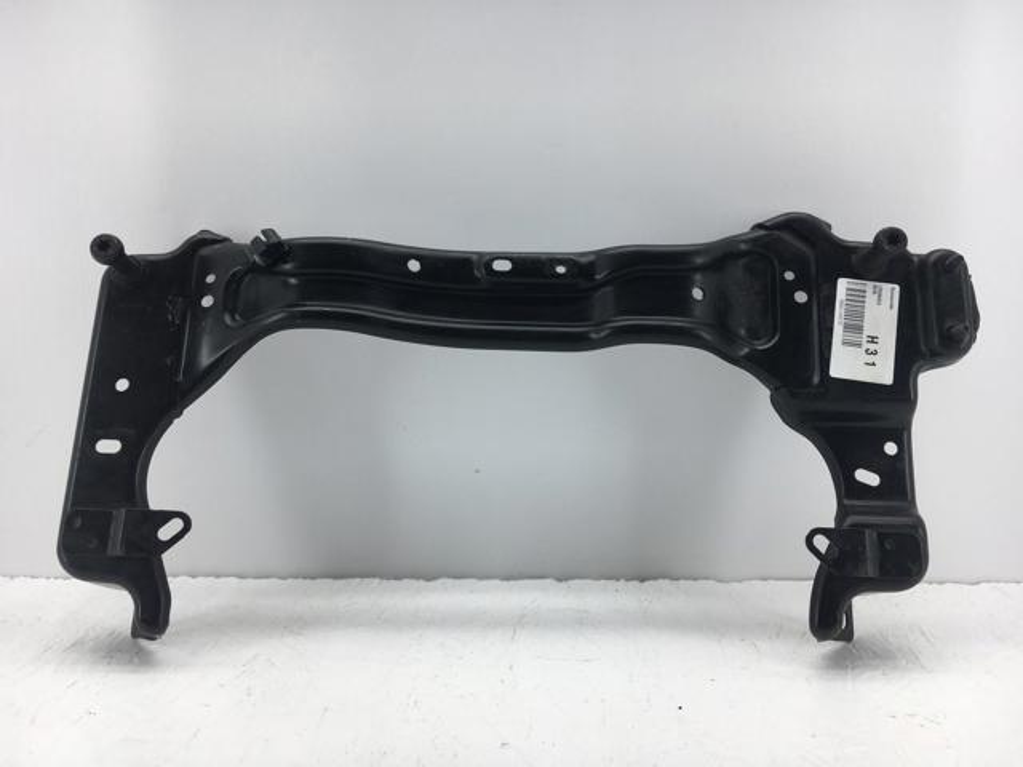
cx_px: 512
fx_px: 857
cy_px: 384
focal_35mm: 29
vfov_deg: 48.2
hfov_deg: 61.7
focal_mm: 4.15
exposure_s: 1/197
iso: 25
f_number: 2.2
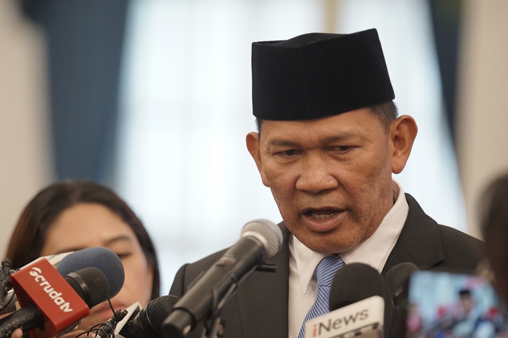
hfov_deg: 6.9
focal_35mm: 300
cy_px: 169
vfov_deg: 4.6
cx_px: 254
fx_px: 4232
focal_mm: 200
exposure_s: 1/250
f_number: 2.8
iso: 2500
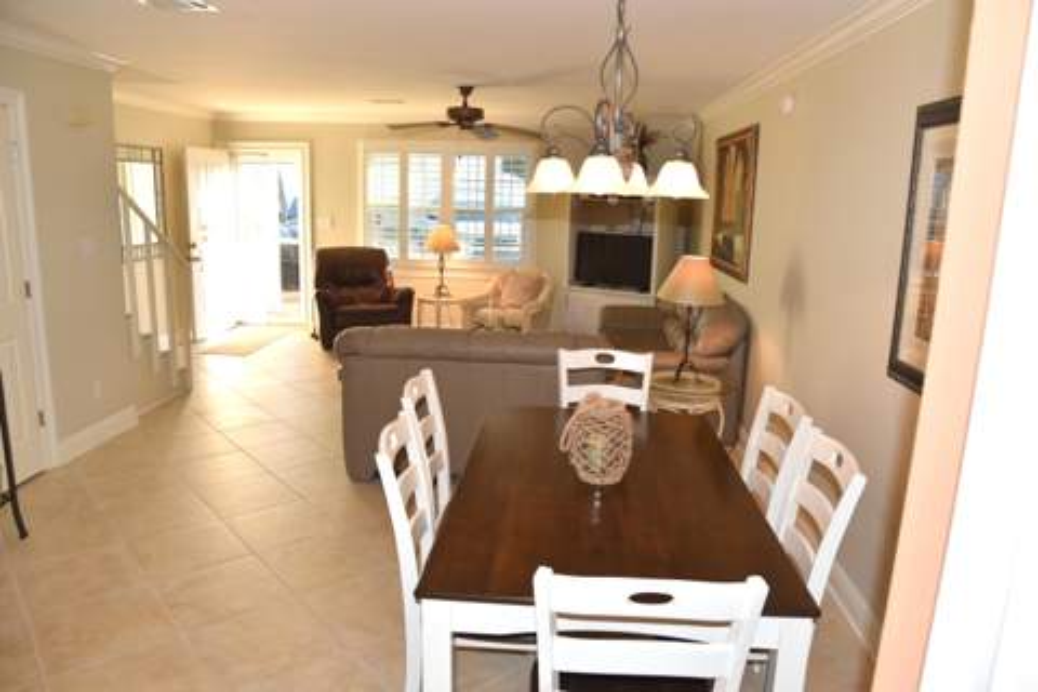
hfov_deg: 73.7
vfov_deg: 53.1
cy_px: 346
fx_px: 692
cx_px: 519
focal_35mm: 24
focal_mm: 24
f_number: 5.6
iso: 450
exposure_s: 1/125
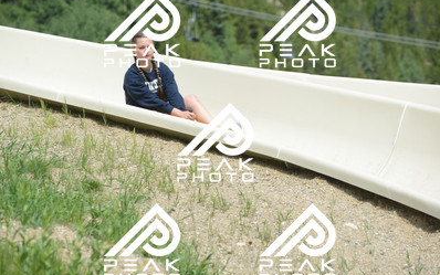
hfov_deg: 10.5
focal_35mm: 200
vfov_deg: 6.6
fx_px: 2399
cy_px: 135
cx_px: 220
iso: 220
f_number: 6.3
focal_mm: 195
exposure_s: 1/640
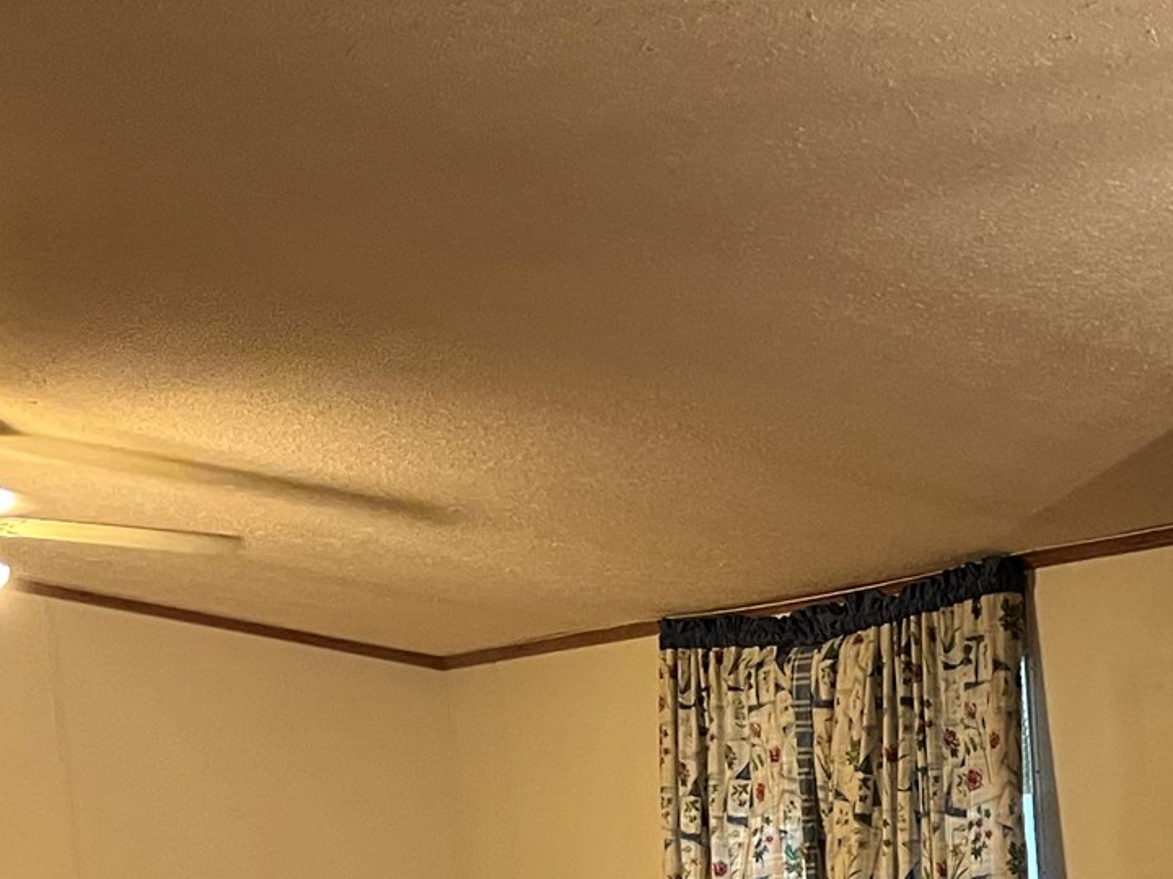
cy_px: 1169
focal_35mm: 74
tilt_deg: -7.7
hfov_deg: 23.5
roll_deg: +3.3
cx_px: 1500
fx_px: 2508
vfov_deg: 18.4
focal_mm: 5.1
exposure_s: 1/60
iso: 400
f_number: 1.6
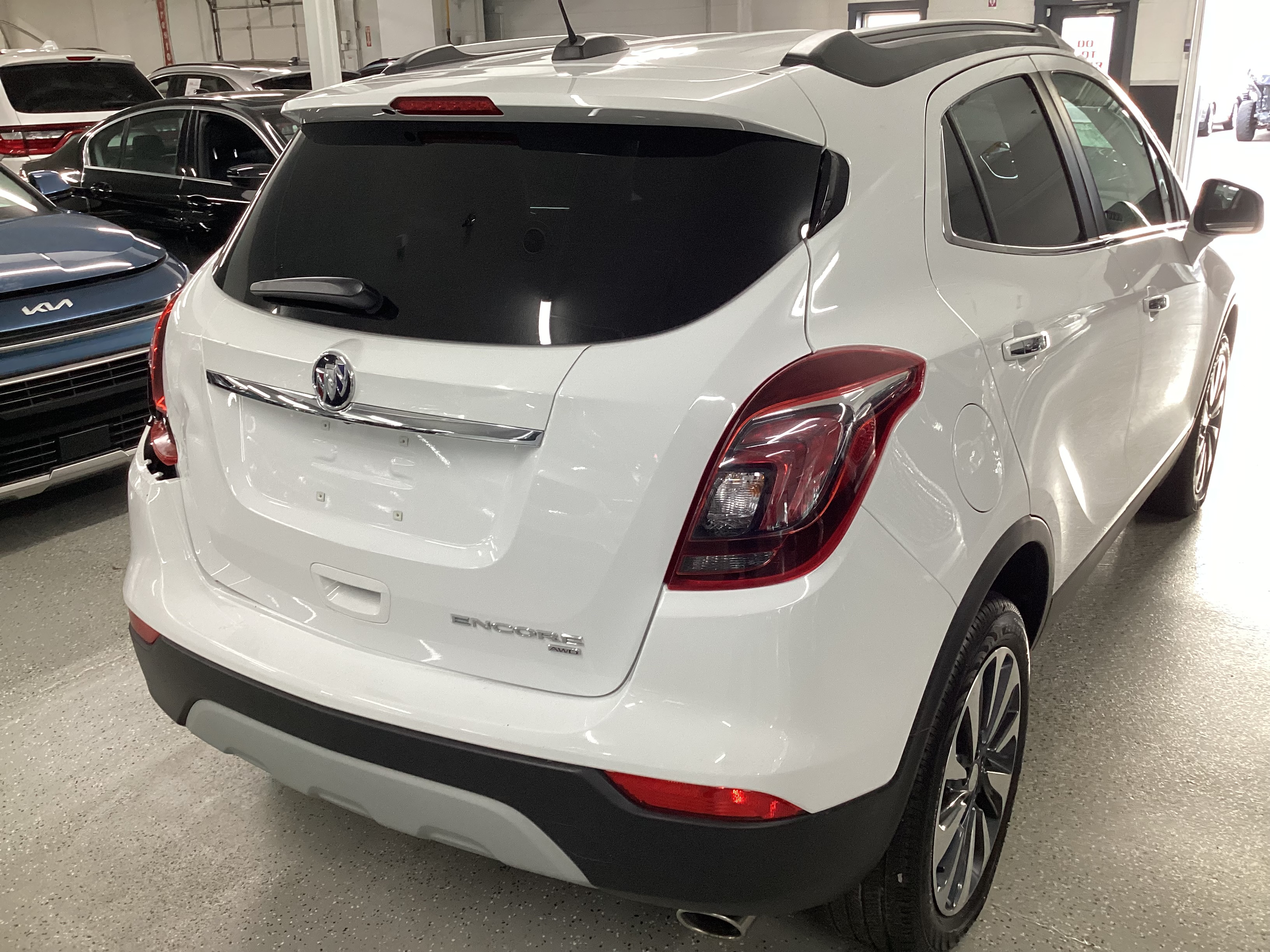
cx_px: 635
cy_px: 476
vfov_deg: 45.4
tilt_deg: -20.9
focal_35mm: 31
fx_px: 1137
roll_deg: +1.1
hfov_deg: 58.4
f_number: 2.4
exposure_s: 1/60
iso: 125
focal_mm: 3.3
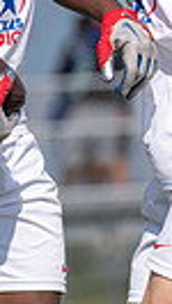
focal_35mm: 558
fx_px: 4516
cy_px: 77
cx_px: 128
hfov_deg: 2.2
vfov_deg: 3.9
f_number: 2.8
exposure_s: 1/3200
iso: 100
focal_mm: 122
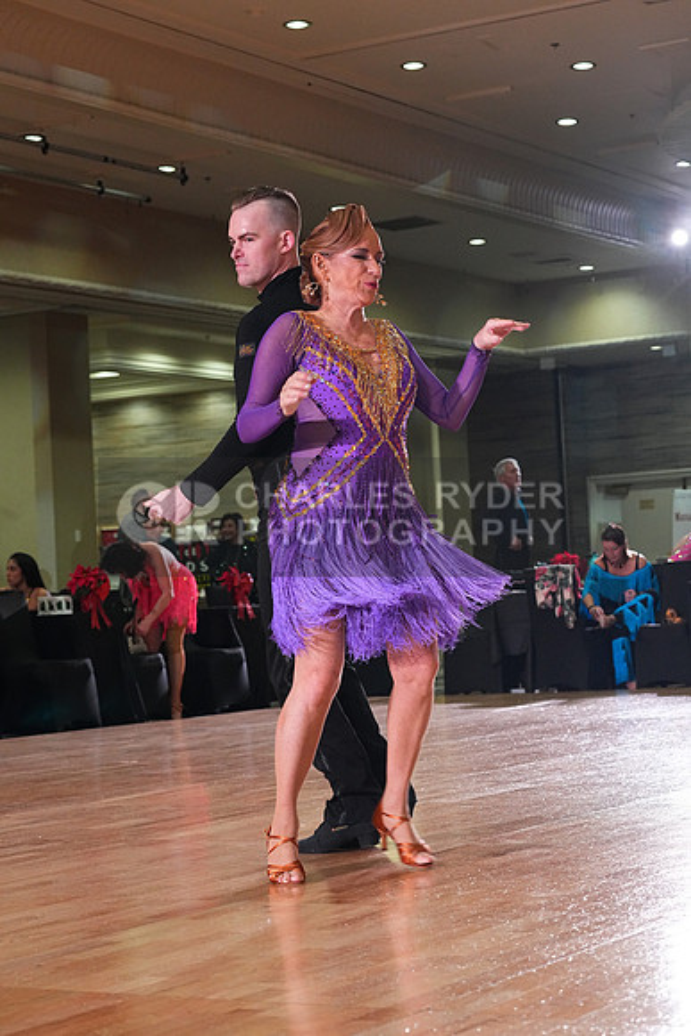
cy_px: 518
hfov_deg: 18.2
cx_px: 346
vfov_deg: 27.0
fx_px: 2158
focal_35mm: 75
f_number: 5.6
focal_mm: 75
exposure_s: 1/320
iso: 5000
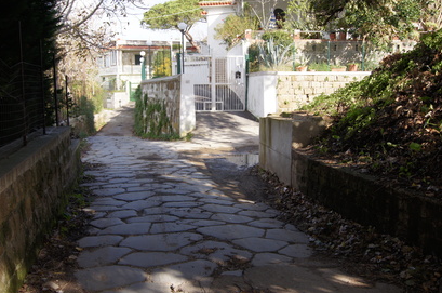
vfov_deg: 31.8
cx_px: 213
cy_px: 154
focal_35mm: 42
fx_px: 515
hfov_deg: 46.5
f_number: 5.6
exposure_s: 1/400
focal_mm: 26
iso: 200
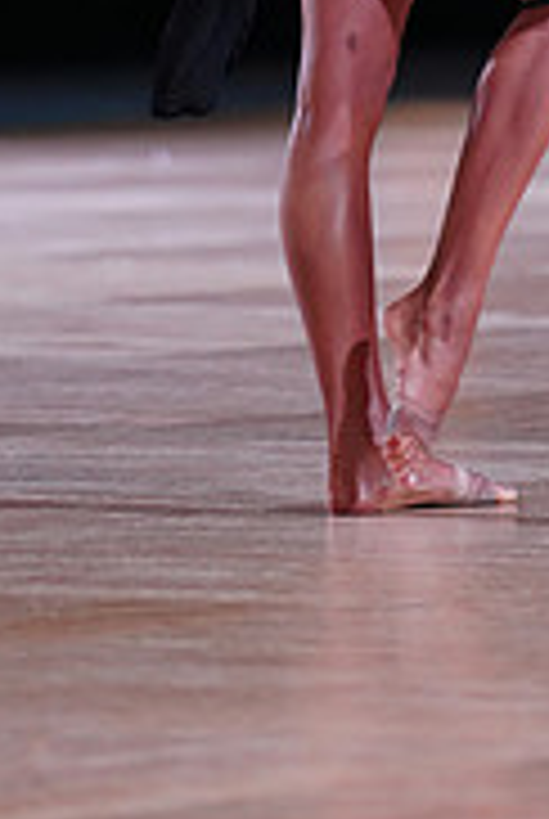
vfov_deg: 4.2
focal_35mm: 493
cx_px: 610
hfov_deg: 2.8
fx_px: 11234
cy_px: -230
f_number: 2.8
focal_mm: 155
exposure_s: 1/500
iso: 1250
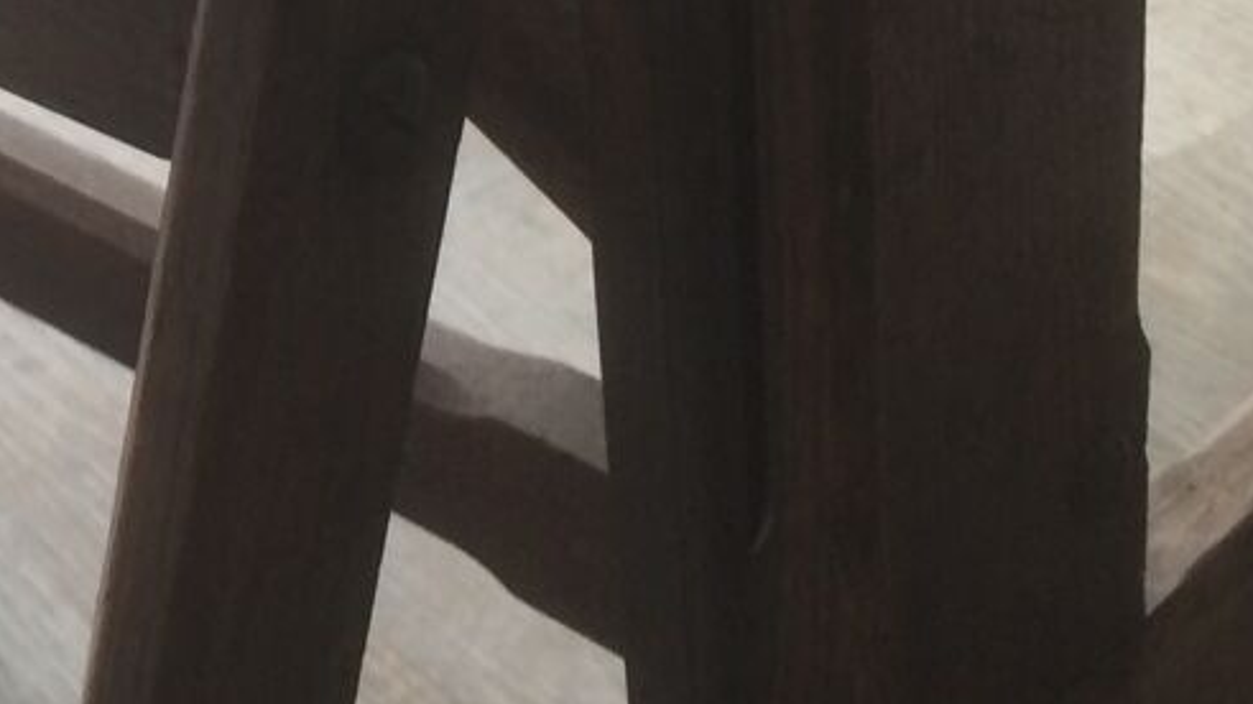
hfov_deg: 18.9
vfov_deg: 11.2
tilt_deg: -27.6
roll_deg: +10.6
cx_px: -375
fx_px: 3488
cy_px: -283
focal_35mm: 105
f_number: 2.2
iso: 125
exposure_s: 1/33
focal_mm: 4.15
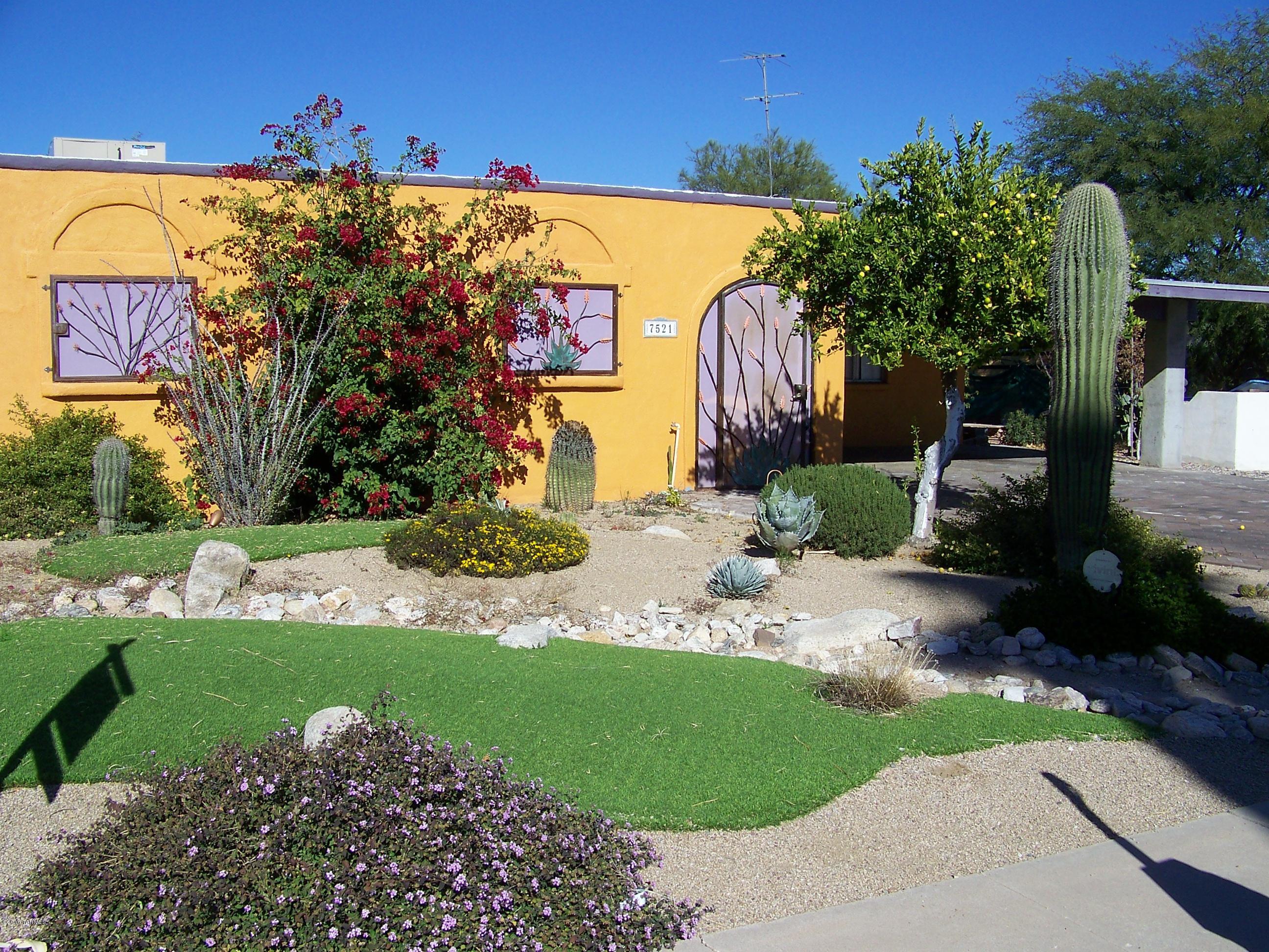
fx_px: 1320
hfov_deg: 51.4
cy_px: 476
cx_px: 634
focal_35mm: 36
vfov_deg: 39.7
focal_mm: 5.85
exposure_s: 1/500
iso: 64
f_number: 5
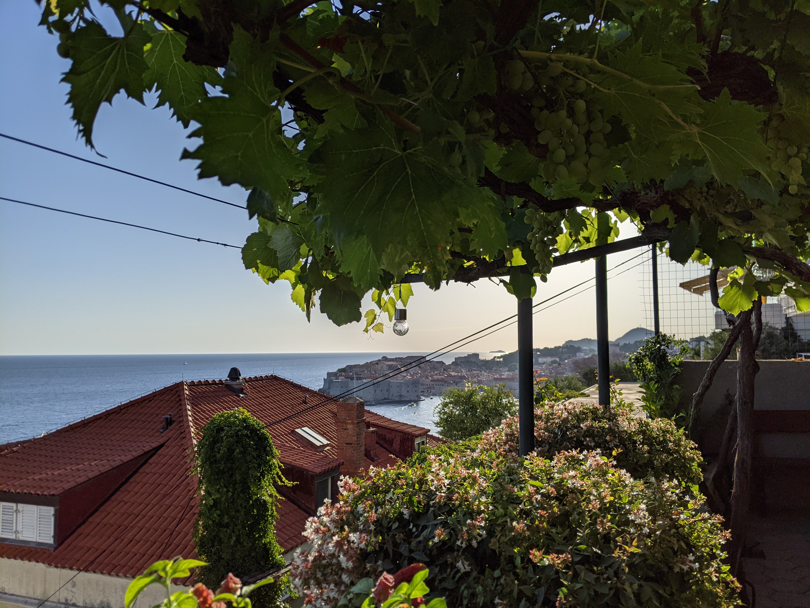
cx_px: 405
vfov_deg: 51.4
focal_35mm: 27
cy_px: 304
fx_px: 632
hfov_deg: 65.3
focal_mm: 4.44
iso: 62
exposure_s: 1/7812
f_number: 1.8
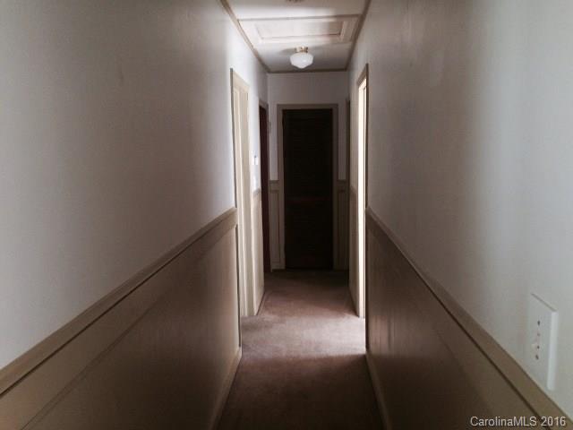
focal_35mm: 29
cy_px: 215
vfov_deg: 48.2
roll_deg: -1.3
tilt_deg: -7.7
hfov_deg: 61.7
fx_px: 480
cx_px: 286
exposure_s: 1/30
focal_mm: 4.15
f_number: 2.2
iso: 250
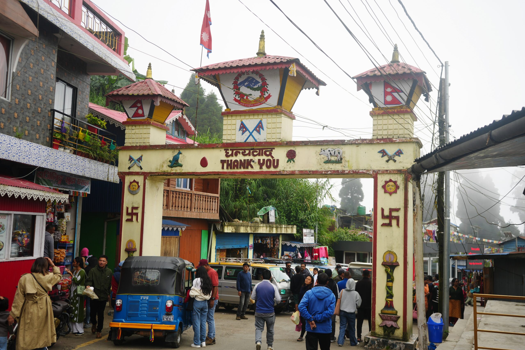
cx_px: 262
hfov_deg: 50.7
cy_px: 175
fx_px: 554
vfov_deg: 35.1
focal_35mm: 38
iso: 100
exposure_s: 1/160
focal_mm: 38
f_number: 5
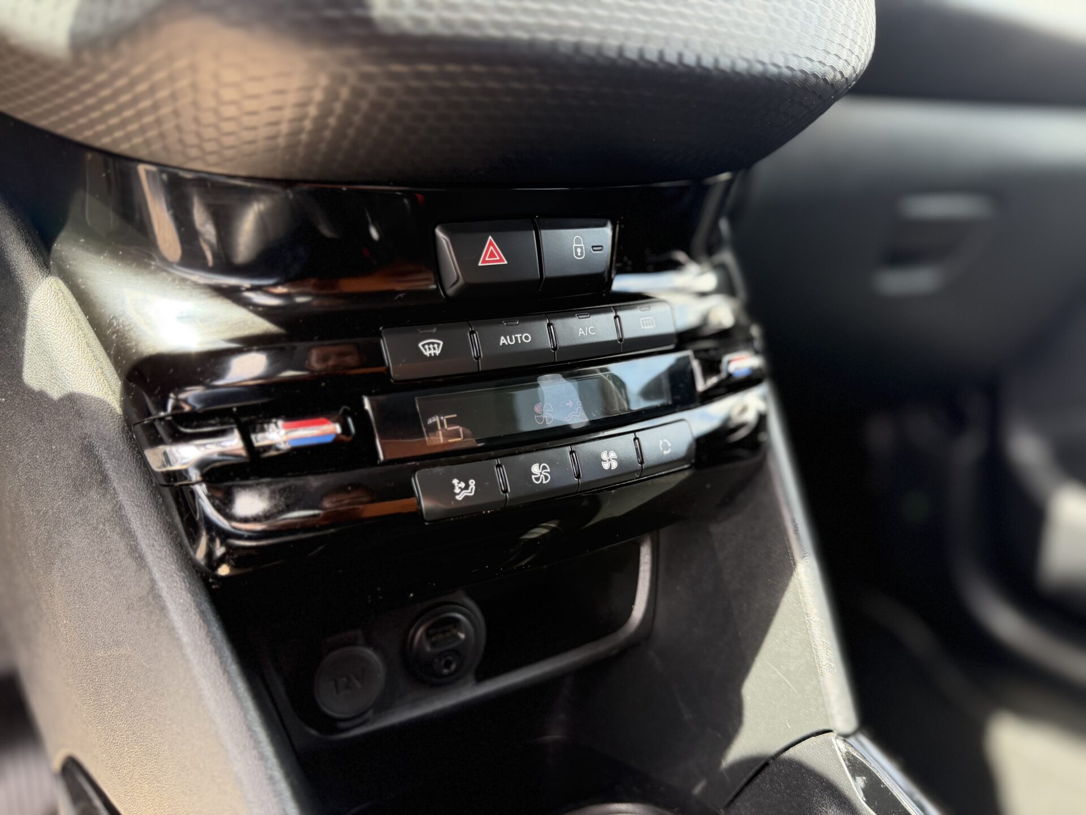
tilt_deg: -12.6
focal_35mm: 24
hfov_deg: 71.6
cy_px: 408
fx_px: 753
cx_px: 543
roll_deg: -2.0
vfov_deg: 56.8
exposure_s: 1/177
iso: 160
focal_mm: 6.76
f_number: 1.78
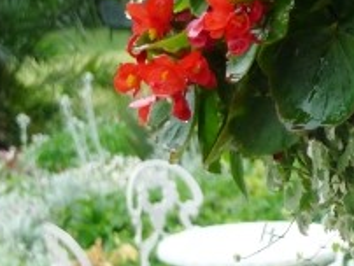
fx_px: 1618
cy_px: -14
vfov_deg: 9.3
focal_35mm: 158
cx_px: 385
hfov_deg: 12.3
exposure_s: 1/125
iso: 200
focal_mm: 12.8
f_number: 2.8
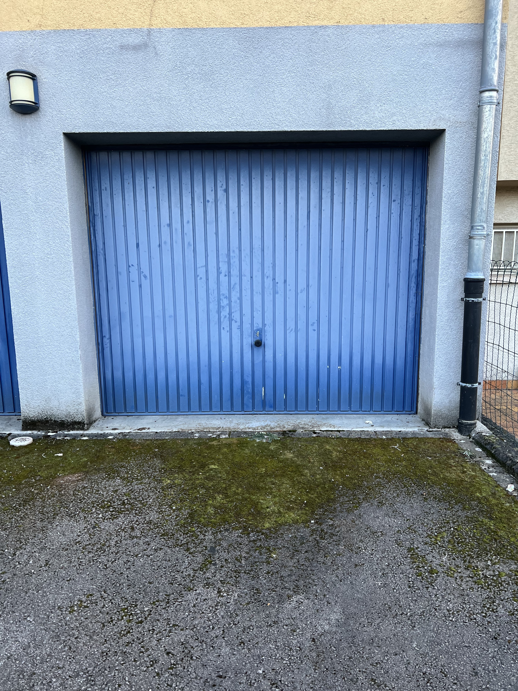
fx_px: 519
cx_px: 259
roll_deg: +0.7
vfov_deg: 67.3
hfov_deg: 53.1
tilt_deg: -10.4
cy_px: 346
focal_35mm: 26
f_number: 1.5
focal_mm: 5.7
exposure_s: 1/109
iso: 125
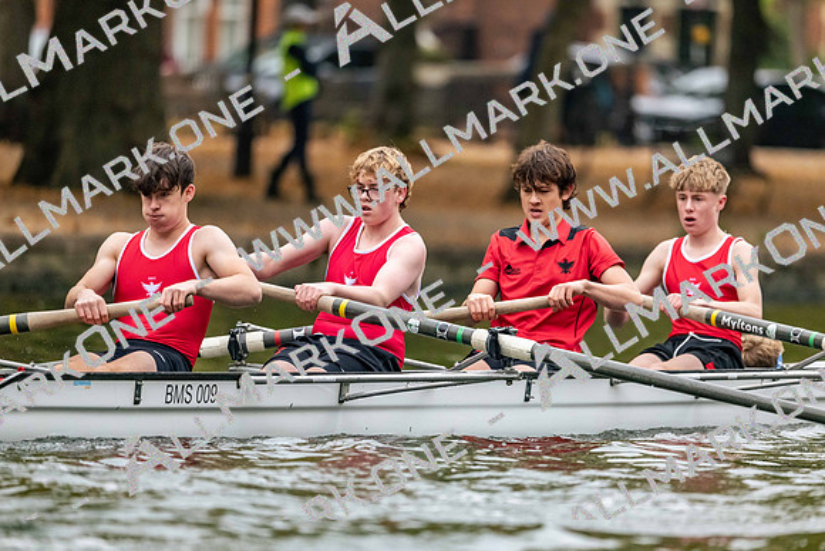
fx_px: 9168
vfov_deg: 3.4
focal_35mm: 400
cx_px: 412
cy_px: 276
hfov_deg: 5.2
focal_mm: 400
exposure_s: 1/2000
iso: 4500
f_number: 4.5
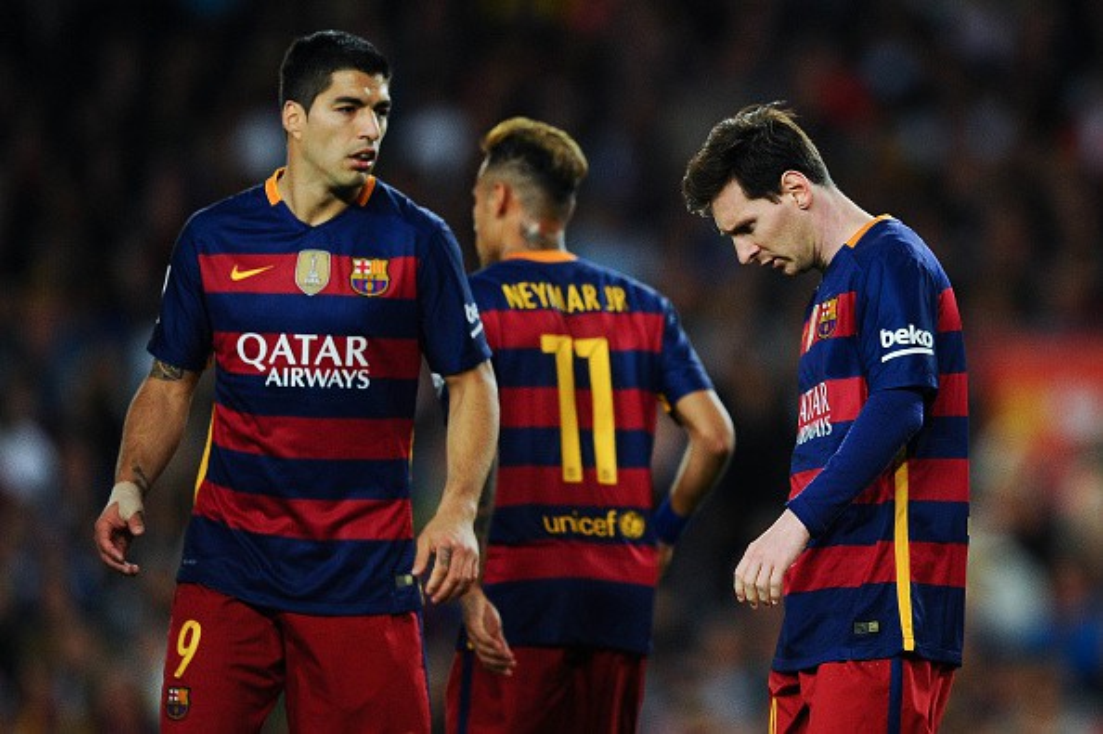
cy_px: 367
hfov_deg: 5.2
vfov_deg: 3.4
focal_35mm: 400
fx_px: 12245
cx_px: 552
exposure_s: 1/1250
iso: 2000
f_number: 2.8
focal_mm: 400
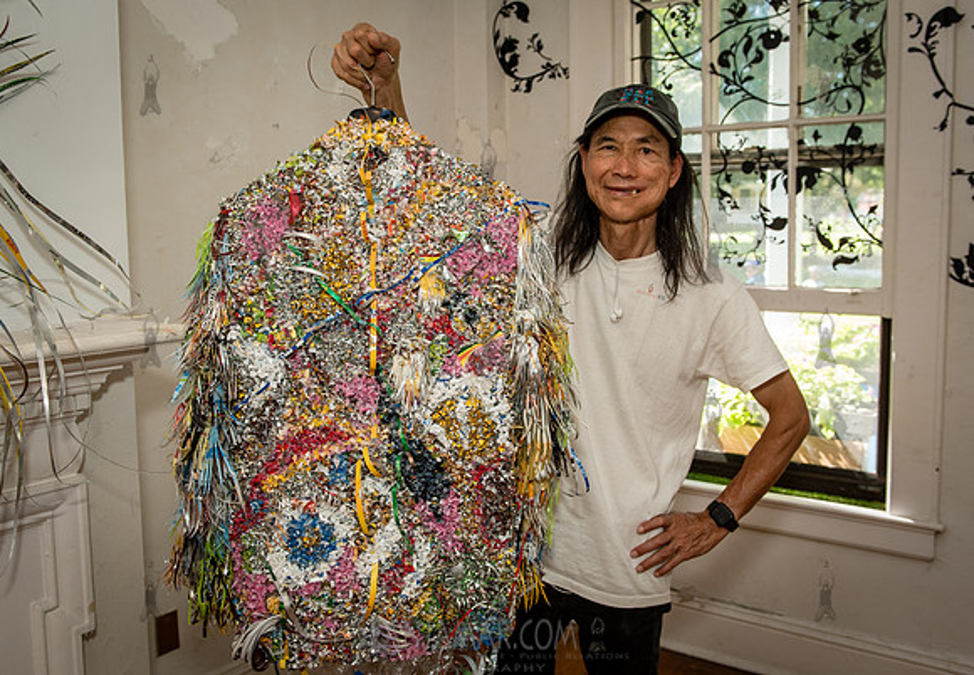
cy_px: 308
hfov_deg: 56.5
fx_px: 906
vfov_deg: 40.8
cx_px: 498
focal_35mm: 33
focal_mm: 28
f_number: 4.5
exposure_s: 1/200
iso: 800
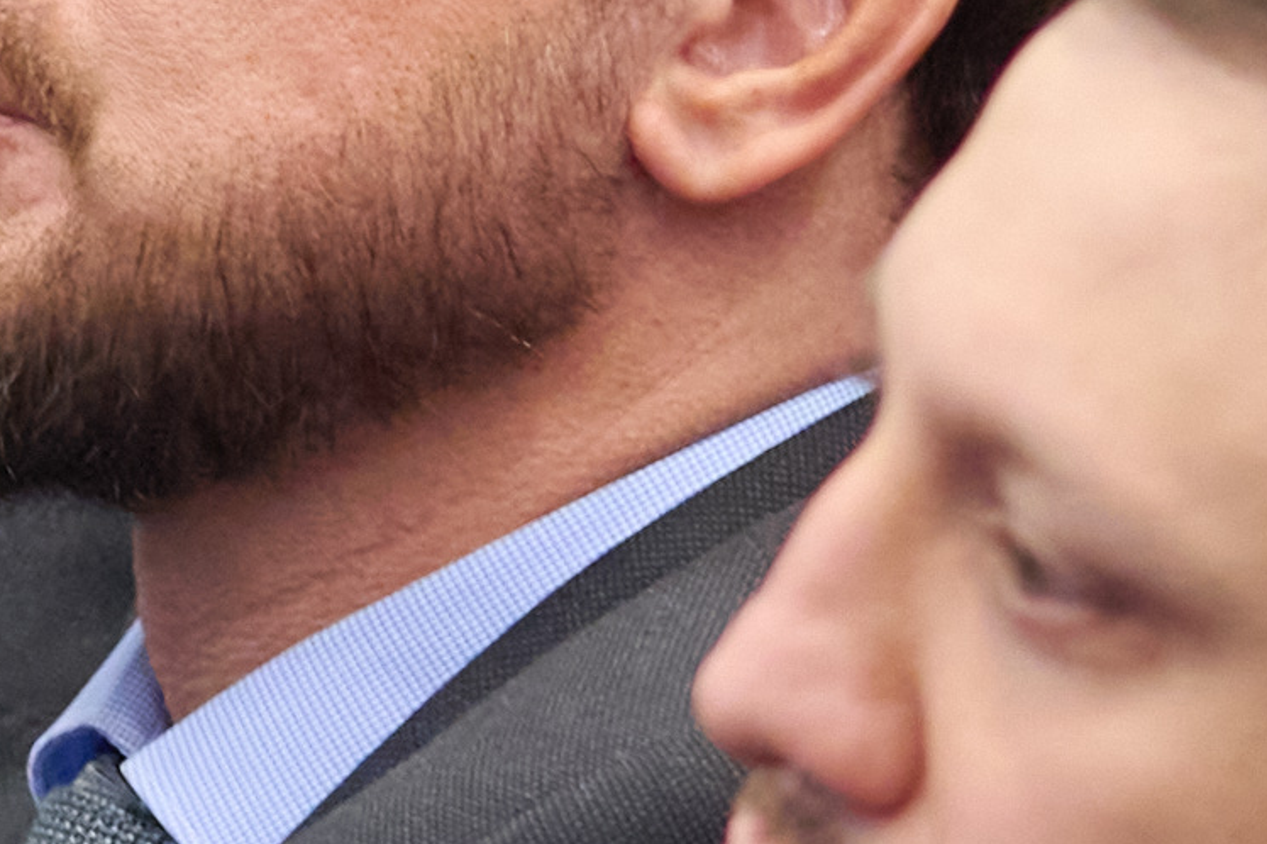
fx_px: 27227
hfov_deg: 2.7
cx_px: -324
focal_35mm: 774
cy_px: 471
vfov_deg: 1.8
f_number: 4
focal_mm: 98
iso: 1600
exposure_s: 1/125
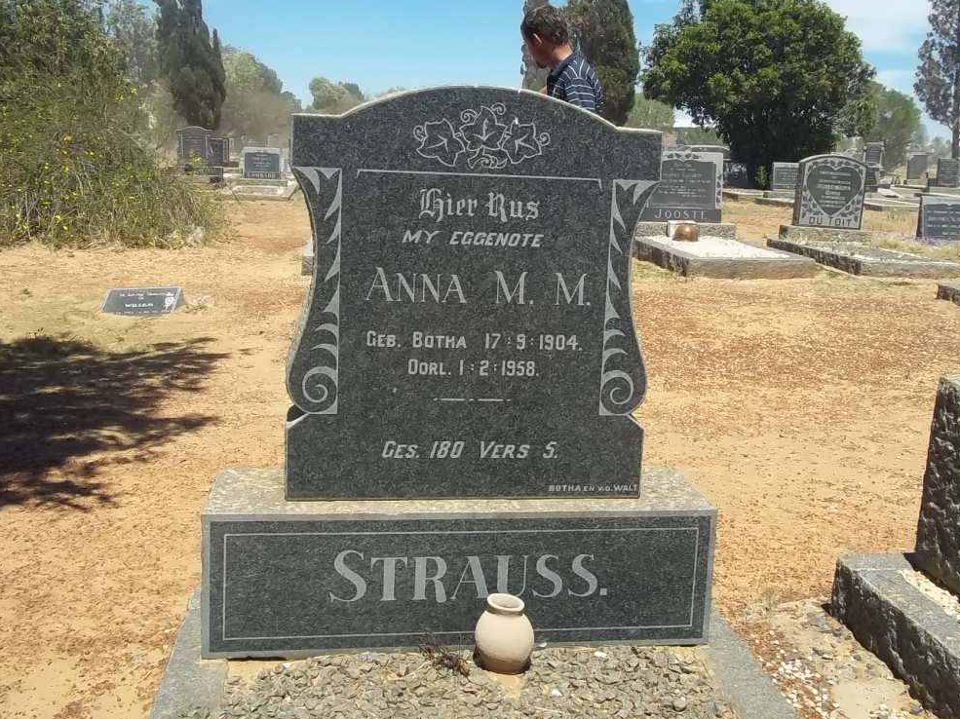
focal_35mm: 39
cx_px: 520
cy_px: 322
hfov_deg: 47.8
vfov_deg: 36.8
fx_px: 1081
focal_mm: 5.7
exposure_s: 1/500
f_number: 5.5
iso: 80
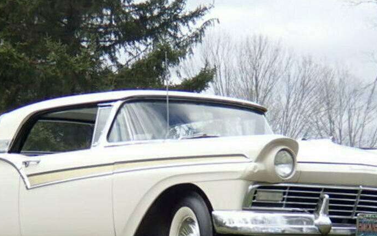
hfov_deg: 18.1
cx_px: 157
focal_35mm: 115
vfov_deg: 11.3
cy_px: 217
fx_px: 1182
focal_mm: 11.09
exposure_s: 1/160
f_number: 5
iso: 100
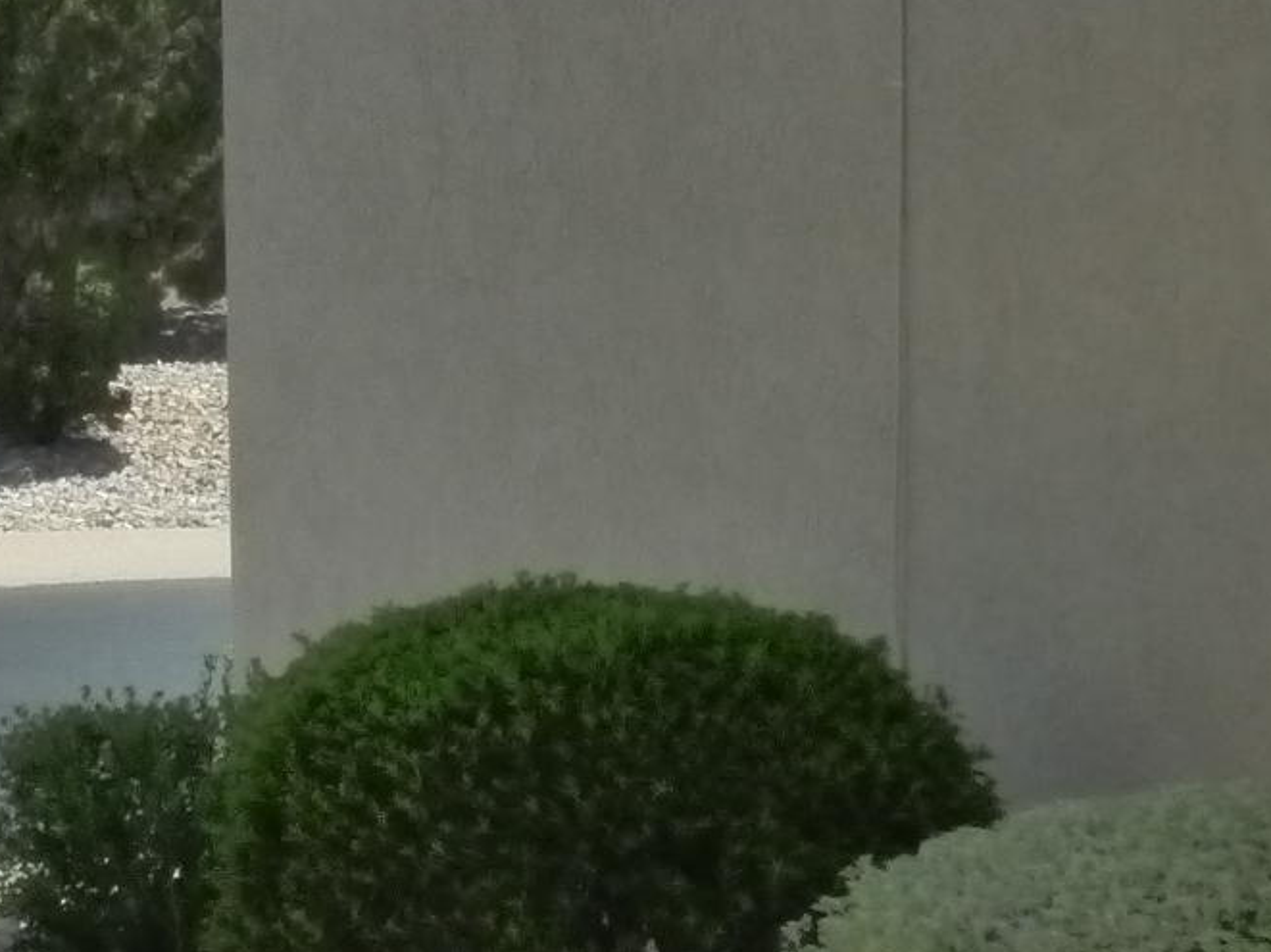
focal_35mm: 124
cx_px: -858
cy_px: -8
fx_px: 4550
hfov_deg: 14.4
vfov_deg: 11.8
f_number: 5.6
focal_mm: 5.78
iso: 400
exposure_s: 1/320
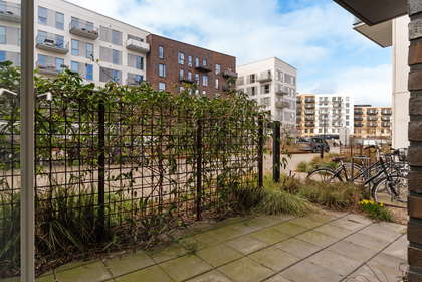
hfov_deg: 83.7
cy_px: 141
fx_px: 236
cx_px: 211
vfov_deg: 61.7
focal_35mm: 20
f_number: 8
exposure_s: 1/320
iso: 400
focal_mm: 13.4
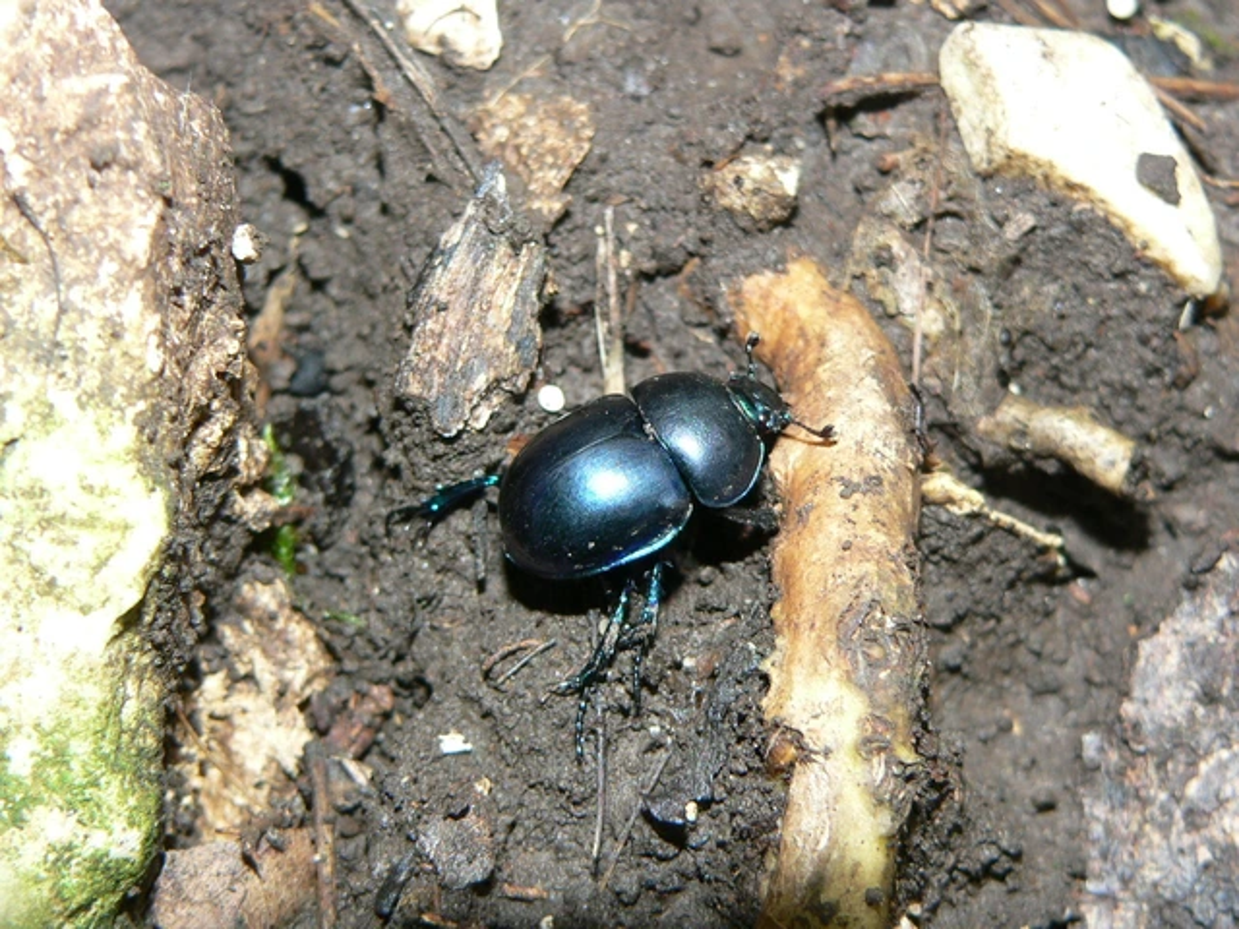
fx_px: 2935
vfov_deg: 18.0
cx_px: 620
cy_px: 464
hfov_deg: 23.8
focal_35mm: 82
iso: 100
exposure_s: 1/60
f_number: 4
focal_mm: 13.6
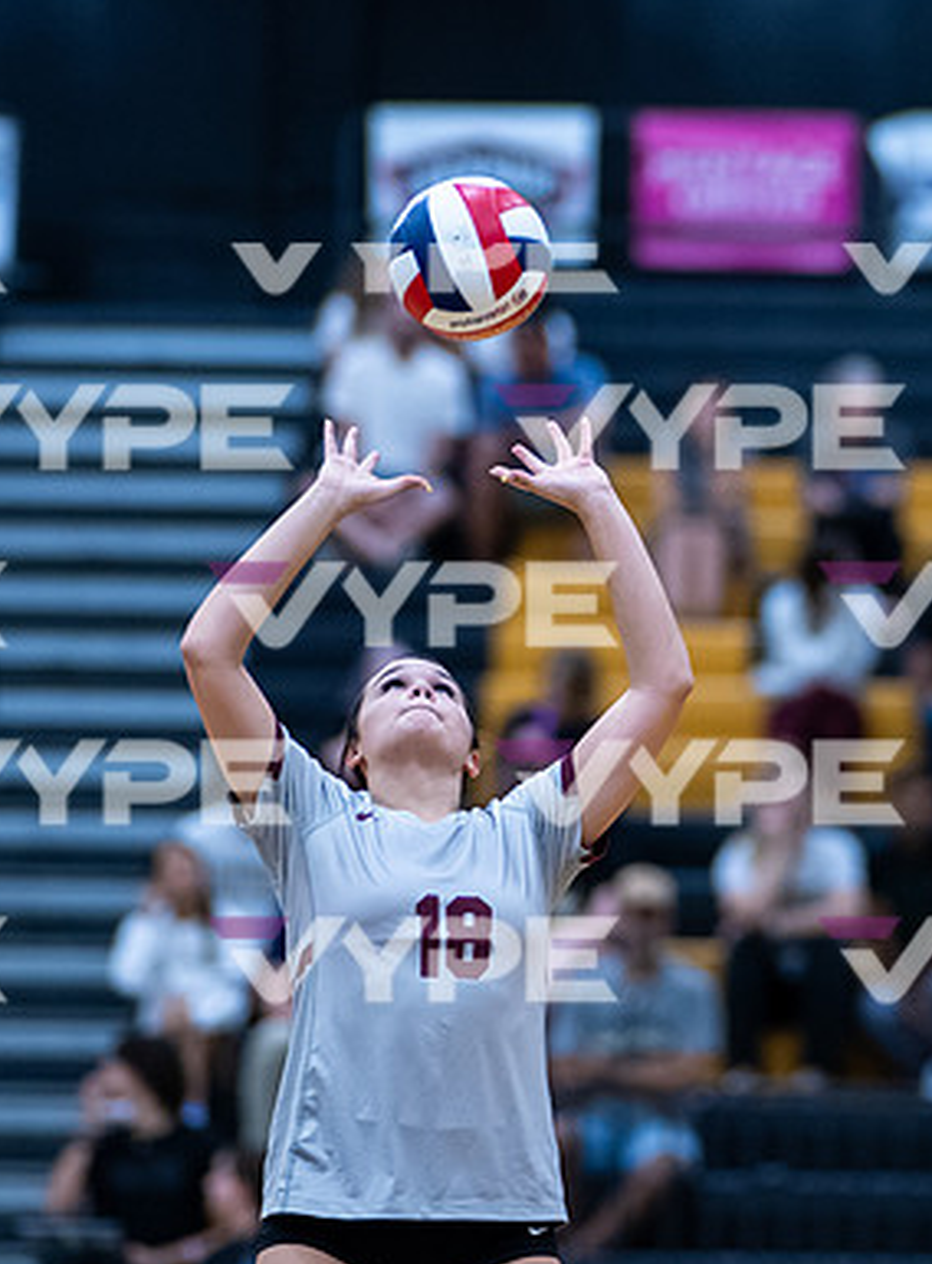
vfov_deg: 9.0
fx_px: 8019
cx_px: 827
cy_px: 424
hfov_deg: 6.6
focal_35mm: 221
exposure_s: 1/1600
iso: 1250
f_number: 1.2
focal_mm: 85
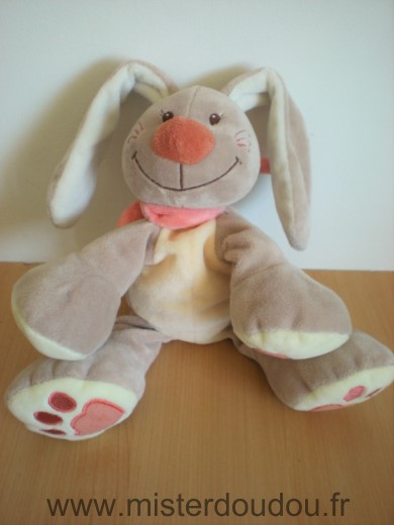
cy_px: 262
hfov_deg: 37.7
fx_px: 577
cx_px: 197
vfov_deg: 49.0
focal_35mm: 38
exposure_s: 1/40.4
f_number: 3.1
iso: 200
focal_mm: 6.3
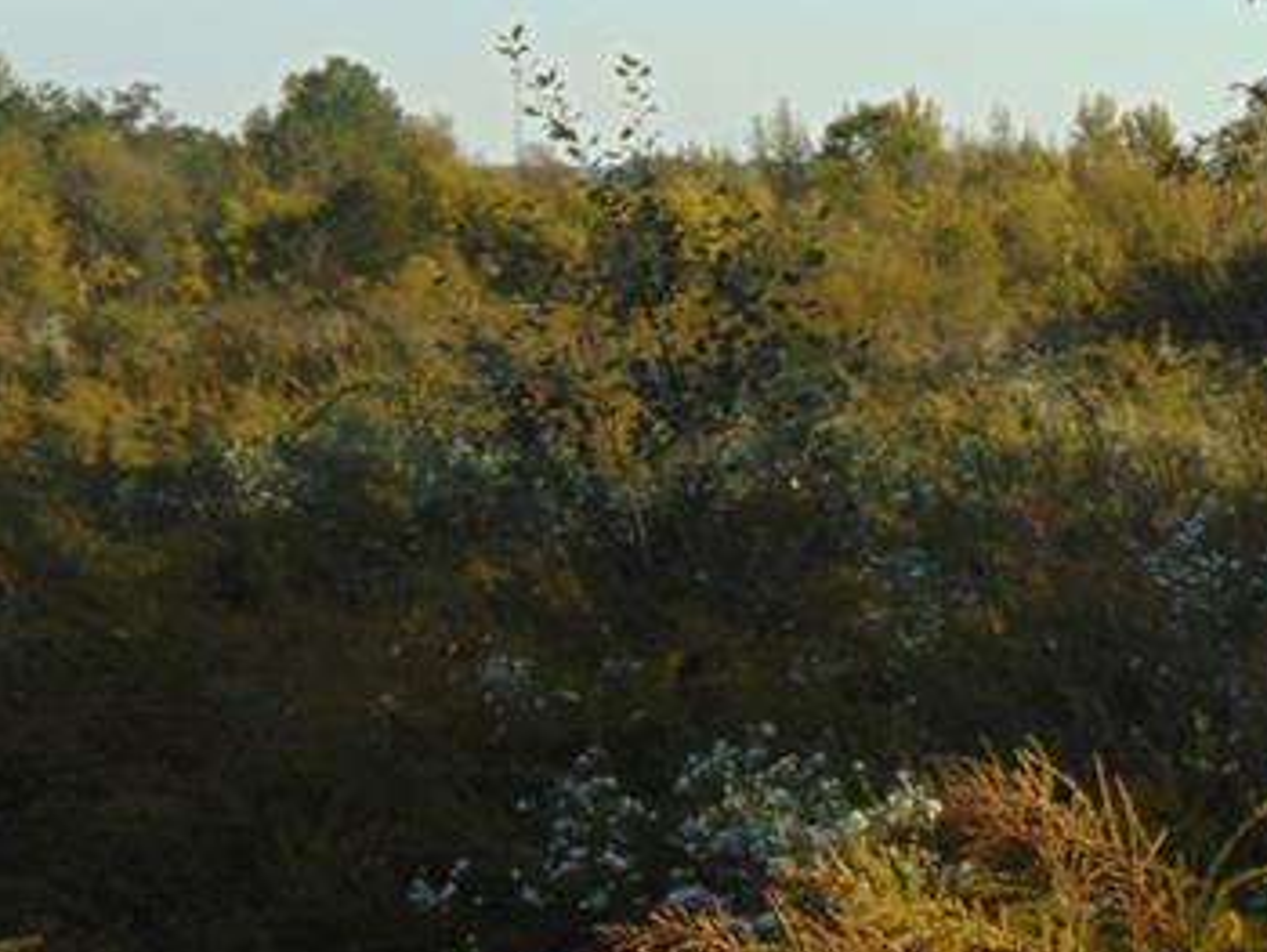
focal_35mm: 114
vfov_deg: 12.9
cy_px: 112
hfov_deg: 17.3
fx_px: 4175
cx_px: 568
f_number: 3.3
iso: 80
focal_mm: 6.9
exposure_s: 1/1000
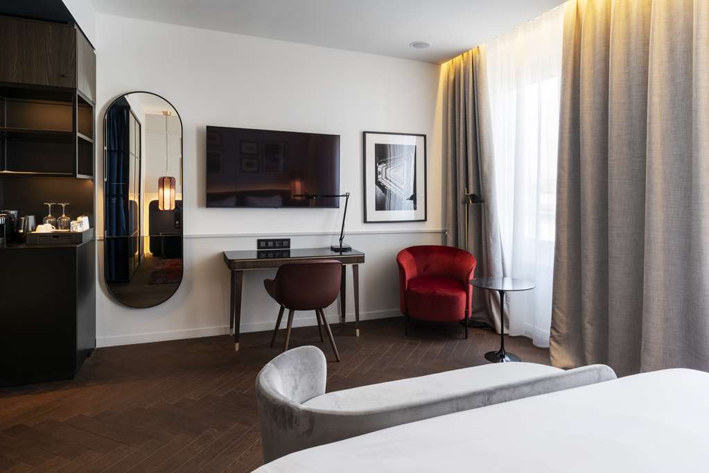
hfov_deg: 81.2
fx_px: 414
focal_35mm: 21
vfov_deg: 59.5
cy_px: 236
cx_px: 354
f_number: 13
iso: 200
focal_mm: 21
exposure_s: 1/5
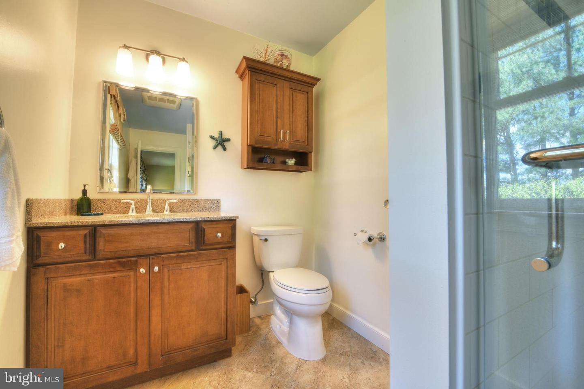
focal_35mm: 15
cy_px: 194
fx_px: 243
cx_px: 292
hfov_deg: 100.4
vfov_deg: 77.3
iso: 100
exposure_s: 1/1.25
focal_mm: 15
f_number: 22
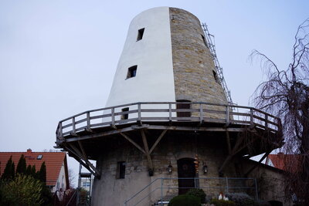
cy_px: 103
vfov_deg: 37.9
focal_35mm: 35
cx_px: 154
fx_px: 301
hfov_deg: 54.4
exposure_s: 1/250
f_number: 4
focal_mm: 35
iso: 100
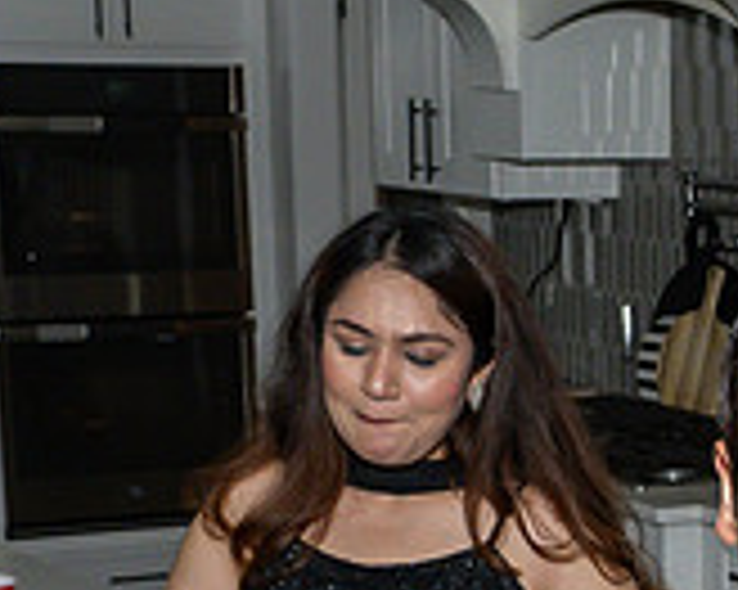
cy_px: 797
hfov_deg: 14.8
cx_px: 934
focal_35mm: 125
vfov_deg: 11.9
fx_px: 2729
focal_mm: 18
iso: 1000
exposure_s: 1/250
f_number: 7.1
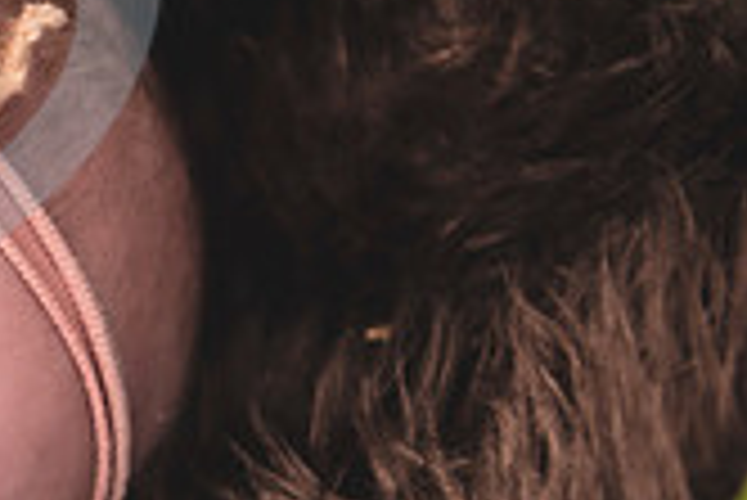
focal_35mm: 245
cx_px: -554
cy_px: 367
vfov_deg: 5.6
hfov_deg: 8.1
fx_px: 5088
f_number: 2.8
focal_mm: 70
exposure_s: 1/640
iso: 100
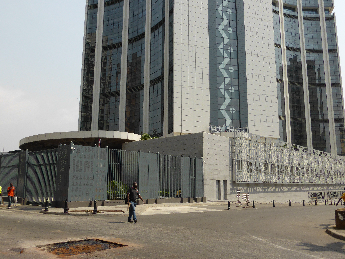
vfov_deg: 45.4
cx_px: 172
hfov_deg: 58.4
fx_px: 309
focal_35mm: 31
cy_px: 130
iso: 100
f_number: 3.6
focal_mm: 5.4
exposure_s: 1/1000
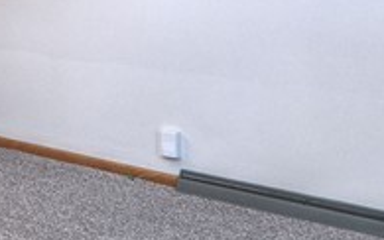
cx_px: -183
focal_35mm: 94
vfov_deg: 13.5
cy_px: -55
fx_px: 982
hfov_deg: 19.4
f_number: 8
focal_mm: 11
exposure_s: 1/8
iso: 640
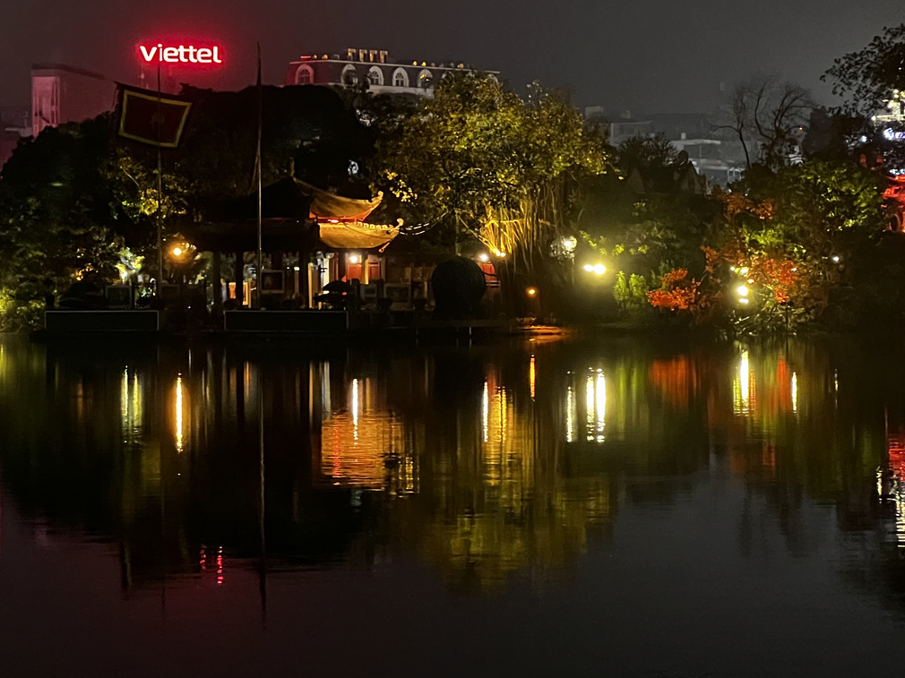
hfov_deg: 16.1
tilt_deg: +1.7
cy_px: 233
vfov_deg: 12.1
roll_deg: +0.7
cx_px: 312
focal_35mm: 122
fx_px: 3189
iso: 1600
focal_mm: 9
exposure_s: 1/20
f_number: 2.8
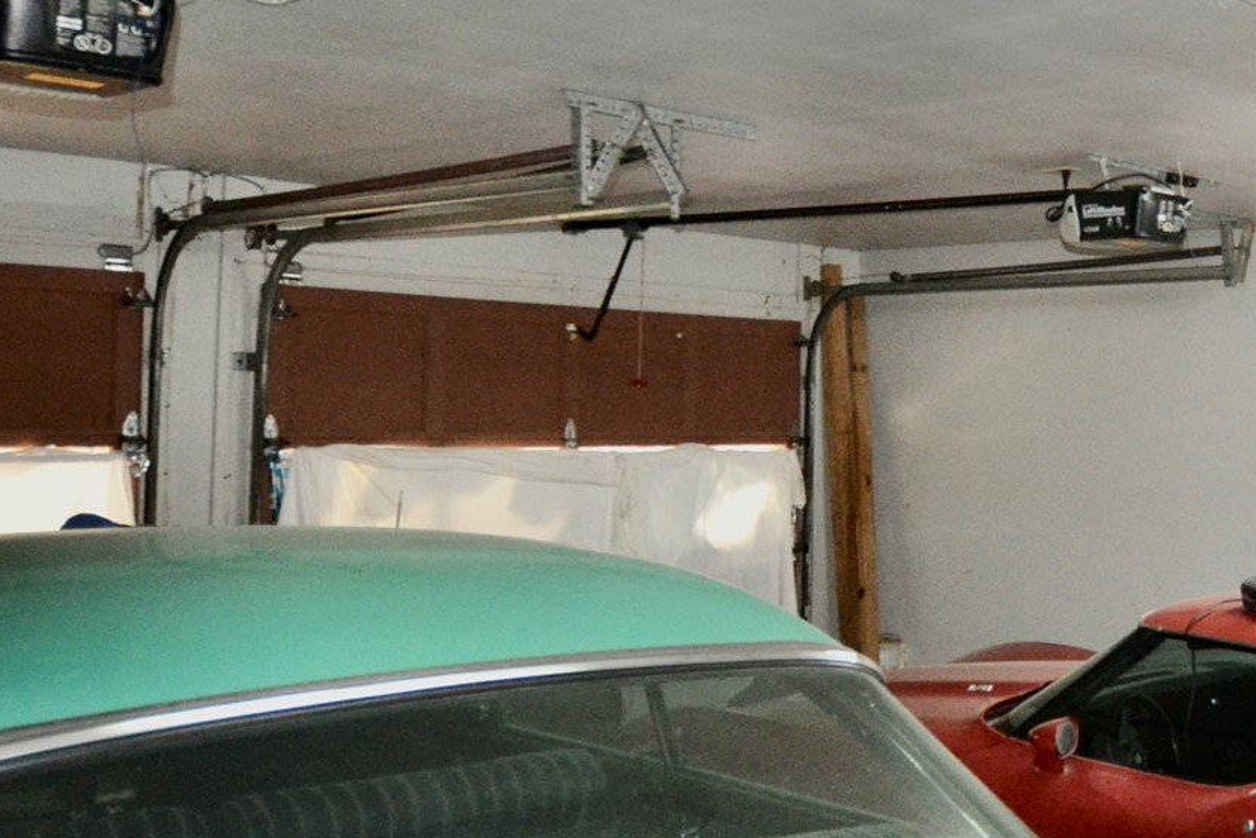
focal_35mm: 39
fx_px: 1361
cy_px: 318
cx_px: 1166
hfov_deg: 44.4
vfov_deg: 34.1
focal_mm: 10
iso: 1100
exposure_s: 1/60
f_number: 3.5
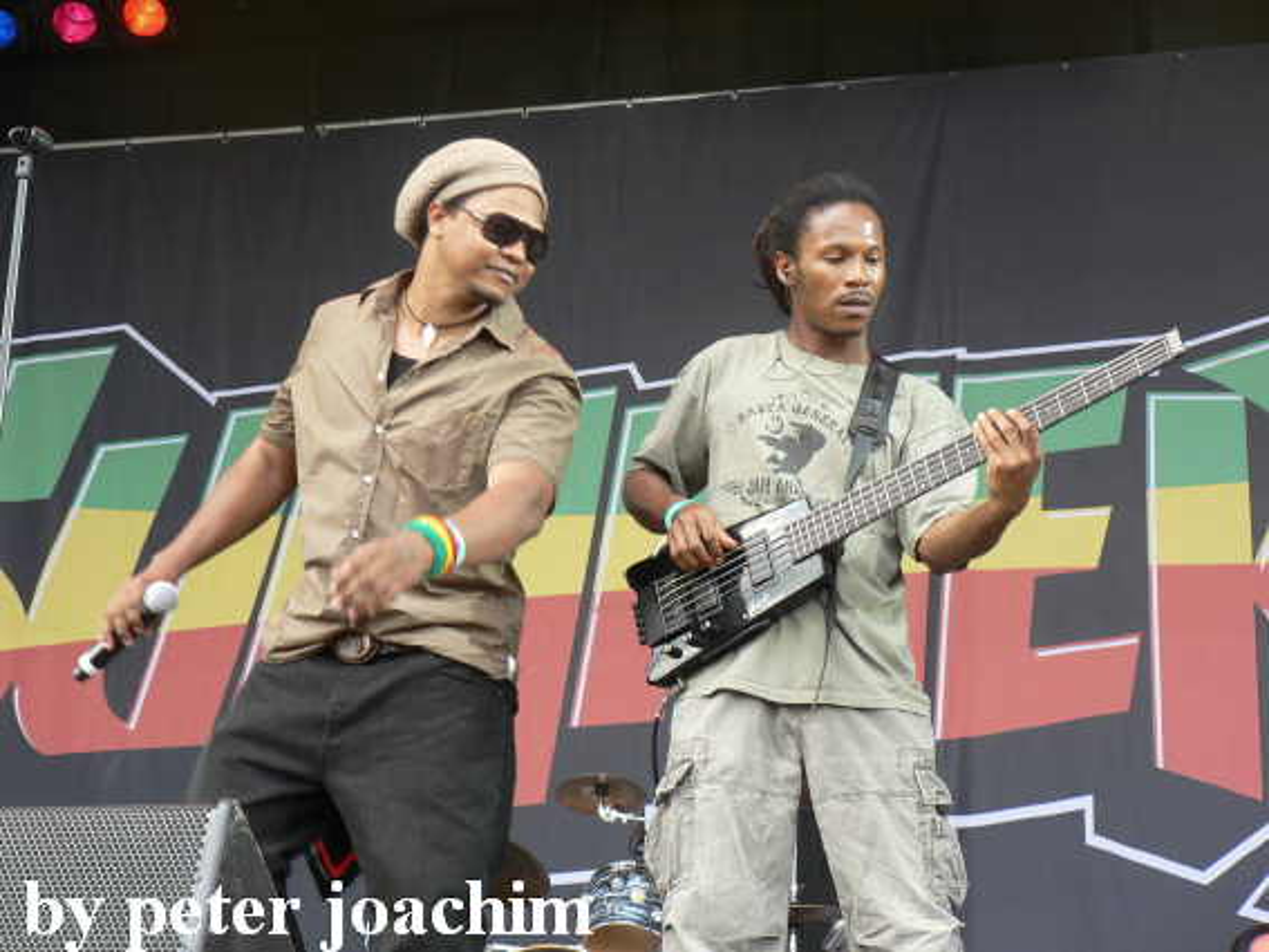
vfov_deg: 17.8
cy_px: 476
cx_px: 634
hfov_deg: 23.6
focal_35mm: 83
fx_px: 3042
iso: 64
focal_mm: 14.3
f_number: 3.2
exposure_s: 1/80
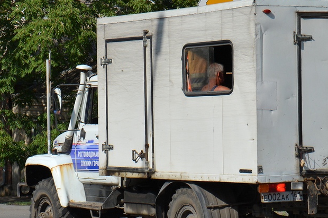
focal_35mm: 151
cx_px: 226
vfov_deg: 9.1
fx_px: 1374
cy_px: 87
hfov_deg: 13.6
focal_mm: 52
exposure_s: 1/2000
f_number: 8
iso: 400
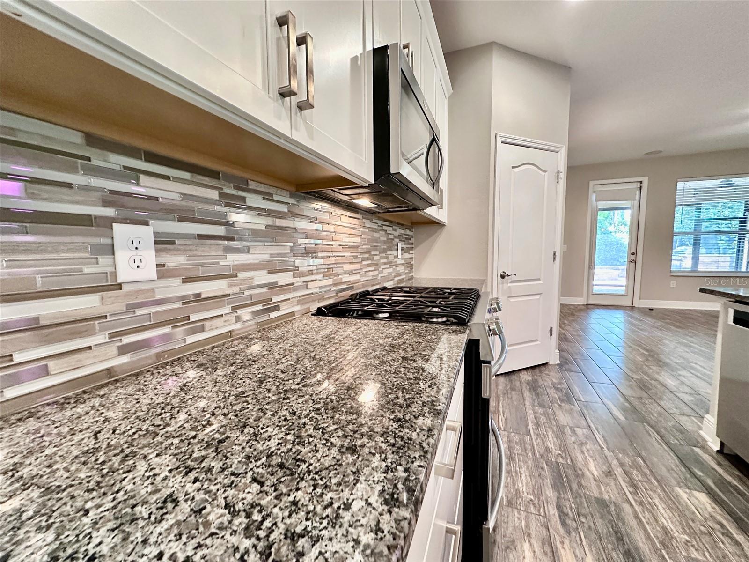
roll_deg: +0.8
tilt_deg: -5.4
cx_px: 374
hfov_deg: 102.1
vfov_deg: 85.7
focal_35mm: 14
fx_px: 303
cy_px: 281
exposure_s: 1/60
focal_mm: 2.22
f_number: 2.2
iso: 640
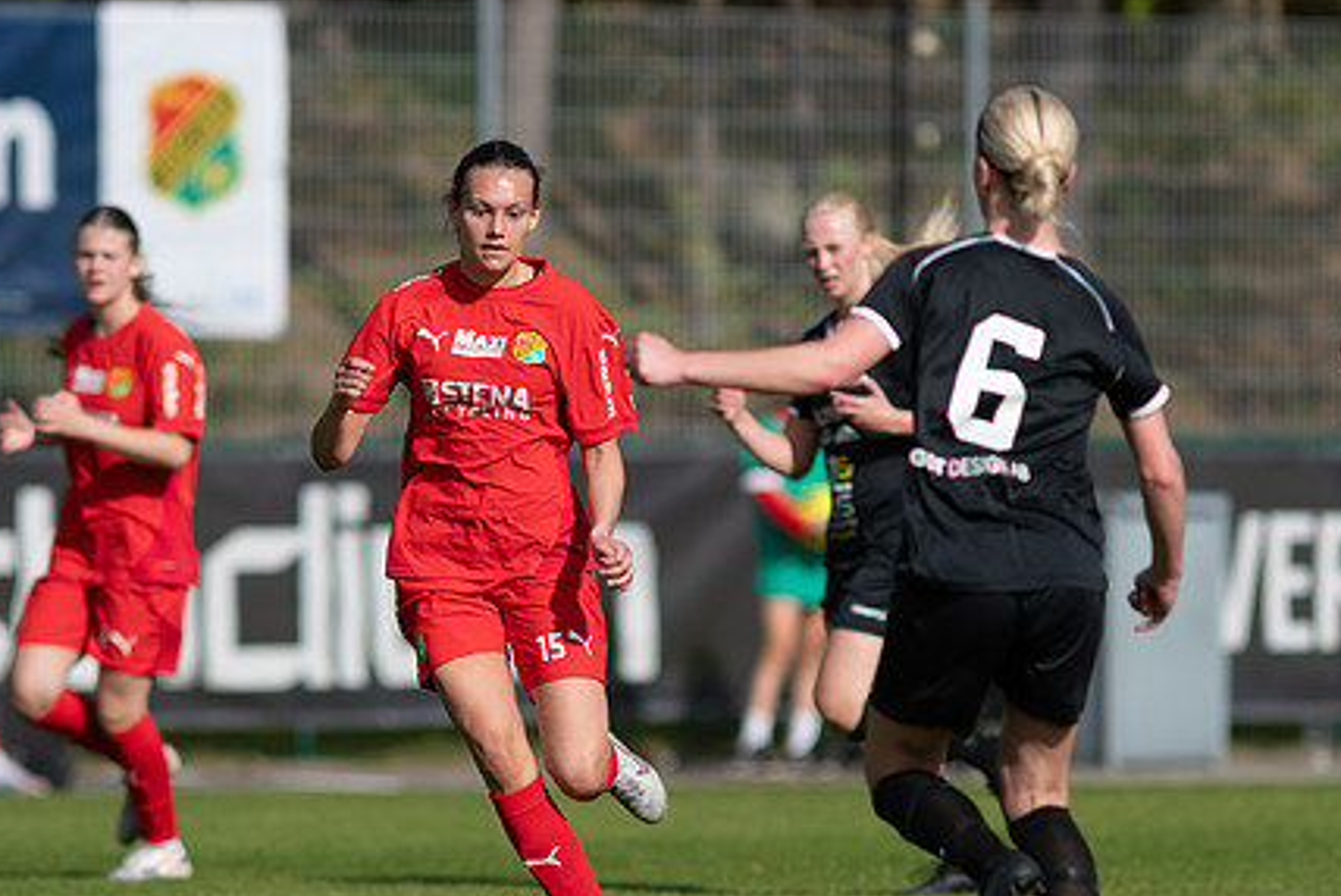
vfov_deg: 2.1
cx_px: 558
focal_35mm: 642
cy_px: 556
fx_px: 23930
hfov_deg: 3.2
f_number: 3.2
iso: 100
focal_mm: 300
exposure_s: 1/2000
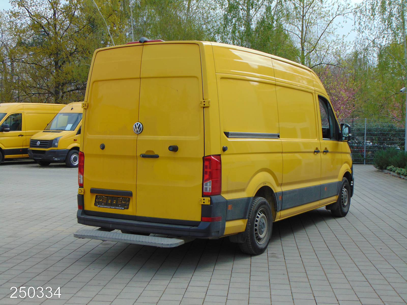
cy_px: 152
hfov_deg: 38.2
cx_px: 204
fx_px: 588
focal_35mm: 50
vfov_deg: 29.1
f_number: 3.5
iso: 100
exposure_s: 1/800
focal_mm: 9
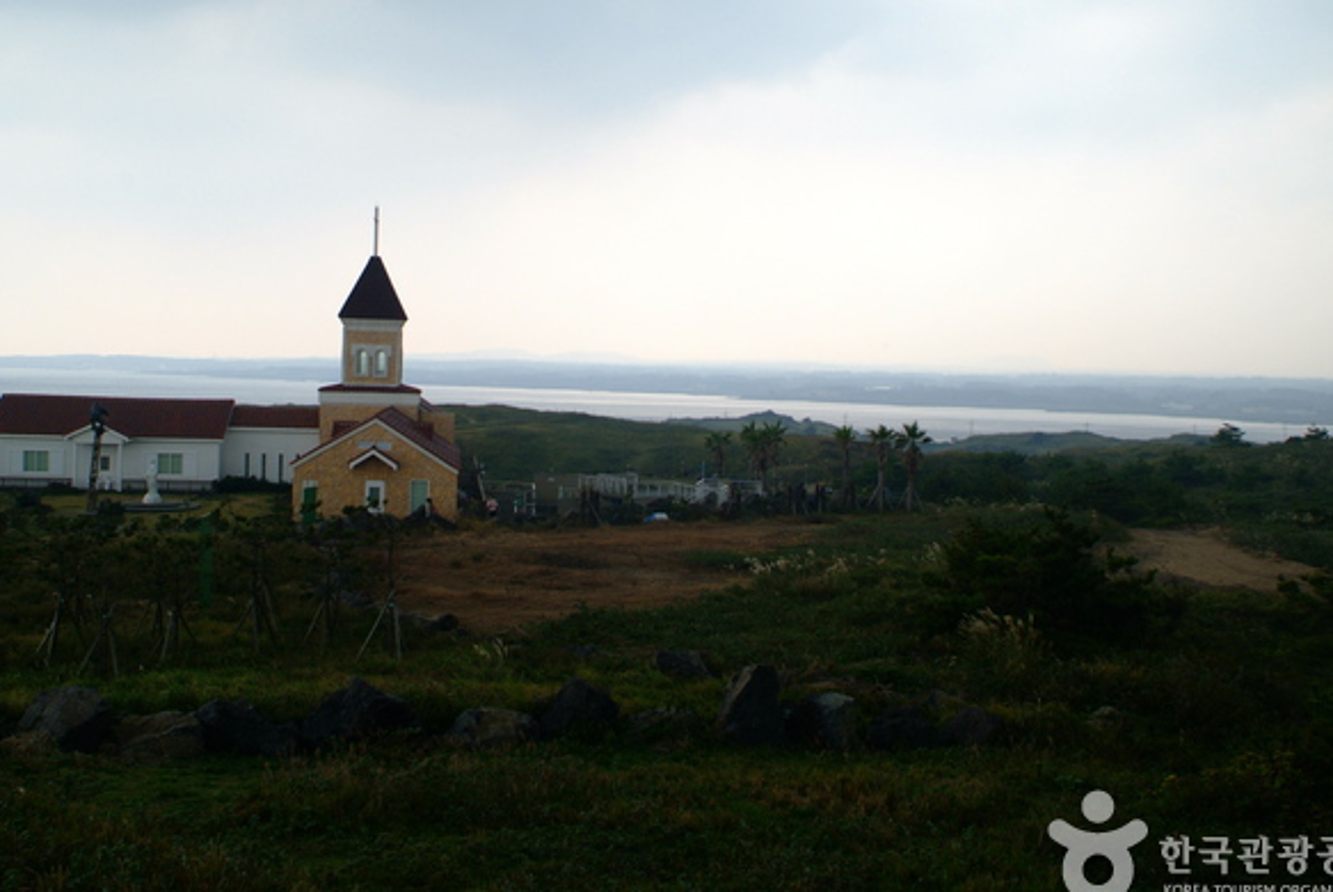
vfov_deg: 36.9
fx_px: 1334
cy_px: 403
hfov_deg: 53.1
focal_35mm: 36
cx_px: 625
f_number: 6.7
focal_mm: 20
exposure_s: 1/180
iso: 200
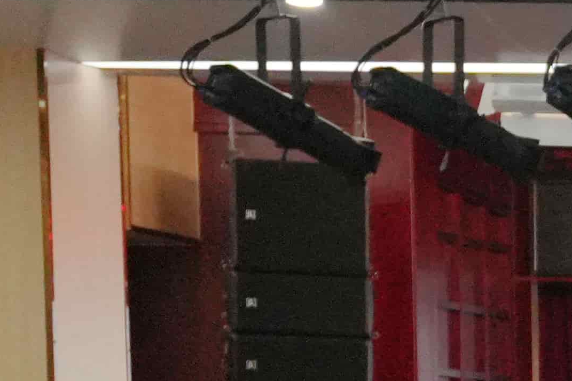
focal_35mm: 217
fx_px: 3446
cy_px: 880
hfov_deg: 8.4
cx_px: 1558
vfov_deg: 6.1
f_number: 5.6
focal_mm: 25
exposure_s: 1/200
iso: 2500
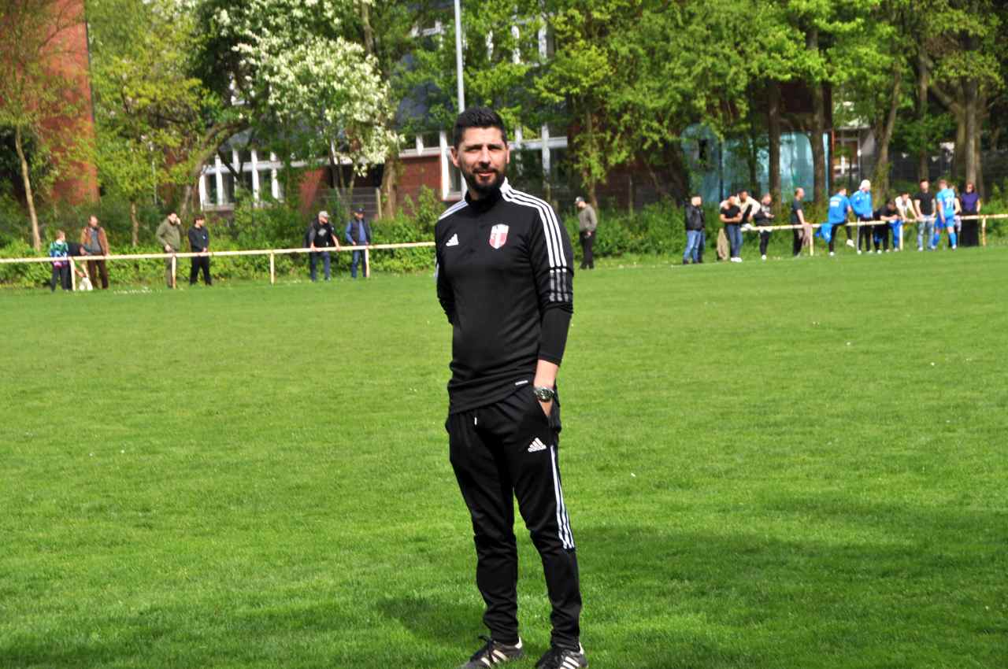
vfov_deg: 12.1
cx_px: 504
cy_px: 334
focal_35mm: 112
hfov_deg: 18.2
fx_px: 3146
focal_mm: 75
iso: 200
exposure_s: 1/320
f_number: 9
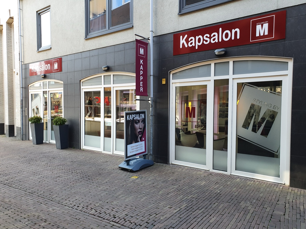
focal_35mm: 26
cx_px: 153
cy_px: 114
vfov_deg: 53.1
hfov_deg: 67.3
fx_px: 230
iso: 64
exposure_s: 1/100
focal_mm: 4.32
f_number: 2.4
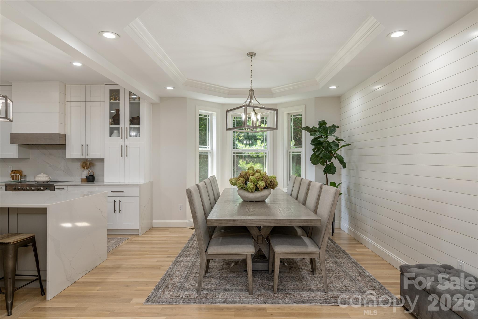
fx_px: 266
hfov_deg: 83.9
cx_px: 239
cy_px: 160
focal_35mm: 20
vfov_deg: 62.0
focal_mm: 20
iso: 320
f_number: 7.1
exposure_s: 1/60
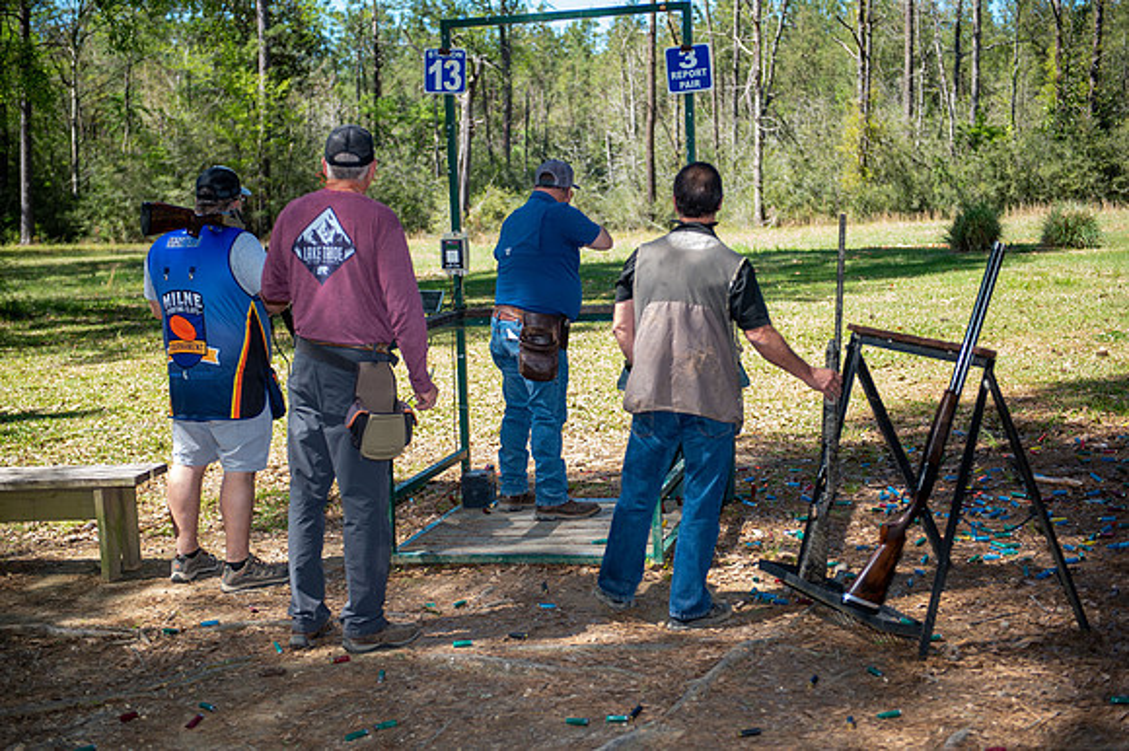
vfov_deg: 23.4
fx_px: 1818
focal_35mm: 58
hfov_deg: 34.5
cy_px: 376
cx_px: 564
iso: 50
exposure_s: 1/200
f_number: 3.2
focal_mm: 58
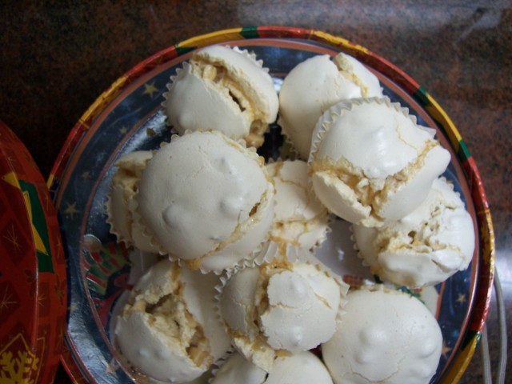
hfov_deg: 51.4
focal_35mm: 36
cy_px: 192
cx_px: 256
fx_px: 532
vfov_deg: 39.7
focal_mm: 6
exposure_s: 1/30
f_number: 3
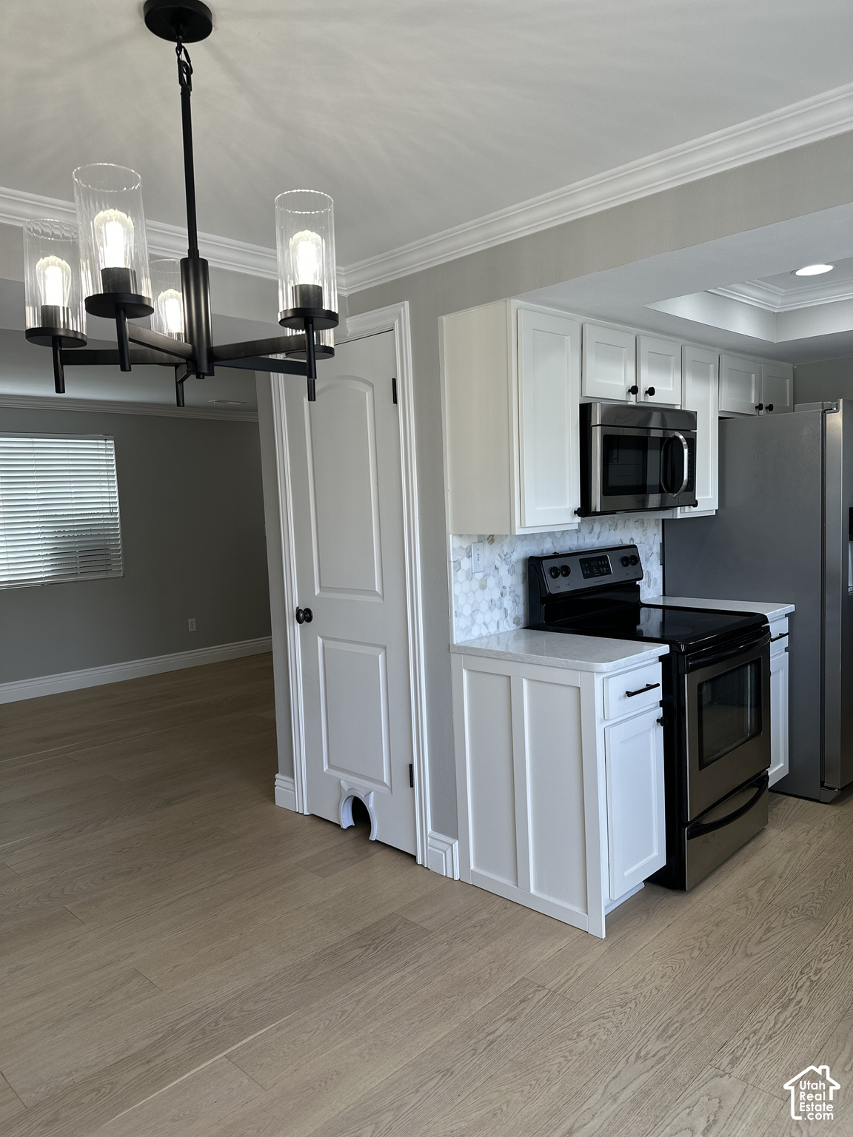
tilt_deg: -4.0
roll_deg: +2.0
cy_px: 568
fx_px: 789
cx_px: 426
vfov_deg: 71.6
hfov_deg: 56.8
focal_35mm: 24
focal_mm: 6.86
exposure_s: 1/172
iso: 64
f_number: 1.78
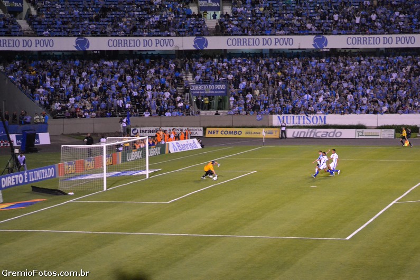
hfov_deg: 17.5
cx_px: 210
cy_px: 140
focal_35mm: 117
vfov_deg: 11.7
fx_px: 1365
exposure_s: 1/160
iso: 3200
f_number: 4.5
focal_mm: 78
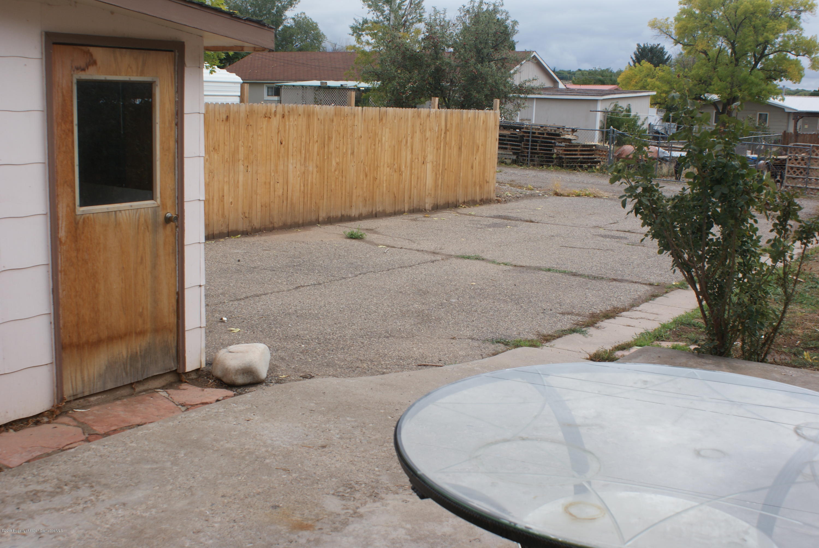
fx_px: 957
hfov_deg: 46.3
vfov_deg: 32.0
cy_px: 274
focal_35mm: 42
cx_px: 410
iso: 100
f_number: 10
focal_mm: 28
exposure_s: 1/80
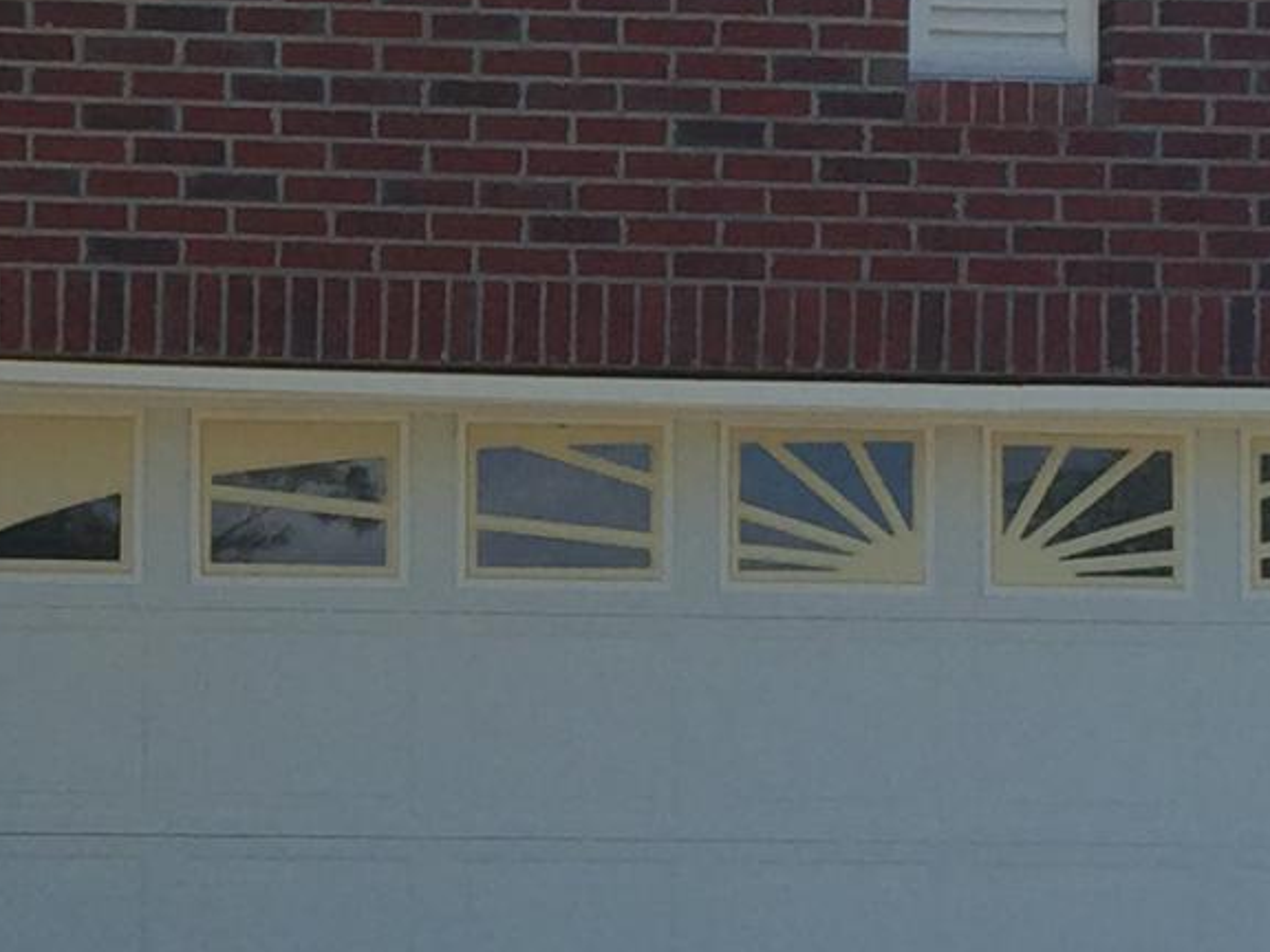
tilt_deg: -1.3
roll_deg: -1.1
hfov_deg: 12.6
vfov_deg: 9.8
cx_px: -432
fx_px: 5540
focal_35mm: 151
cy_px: 859
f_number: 2.2
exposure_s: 1/1068
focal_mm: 4.15
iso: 32
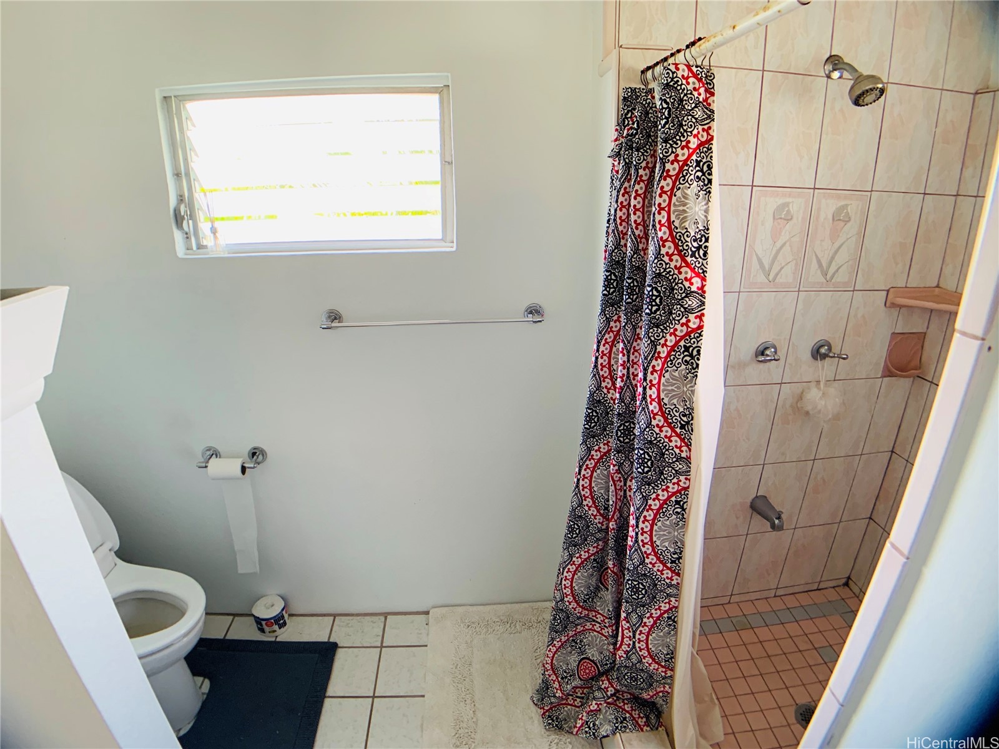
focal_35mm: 26
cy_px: 374
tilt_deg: -19.9
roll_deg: +0.0
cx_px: 500
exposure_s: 1/60
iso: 125
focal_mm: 4.25
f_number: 1.8
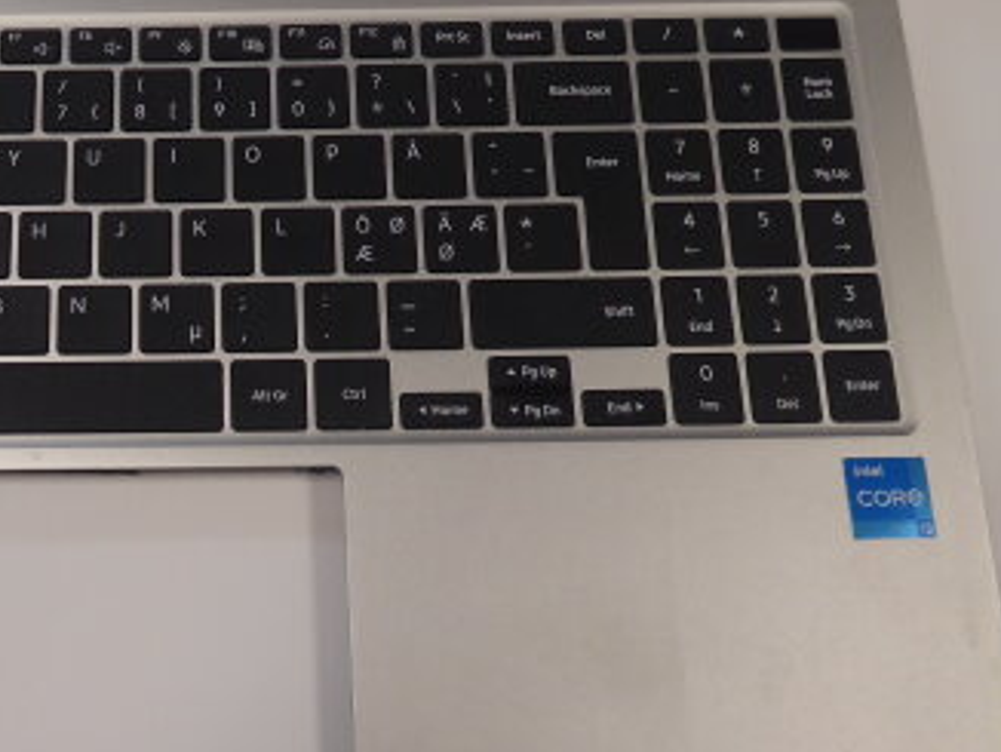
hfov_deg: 39.4
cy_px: 390
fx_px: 1331
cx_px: 181
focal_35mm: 46
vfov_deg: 31.6
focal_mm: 4.3
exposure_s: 1/60
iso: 200
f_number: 3.3
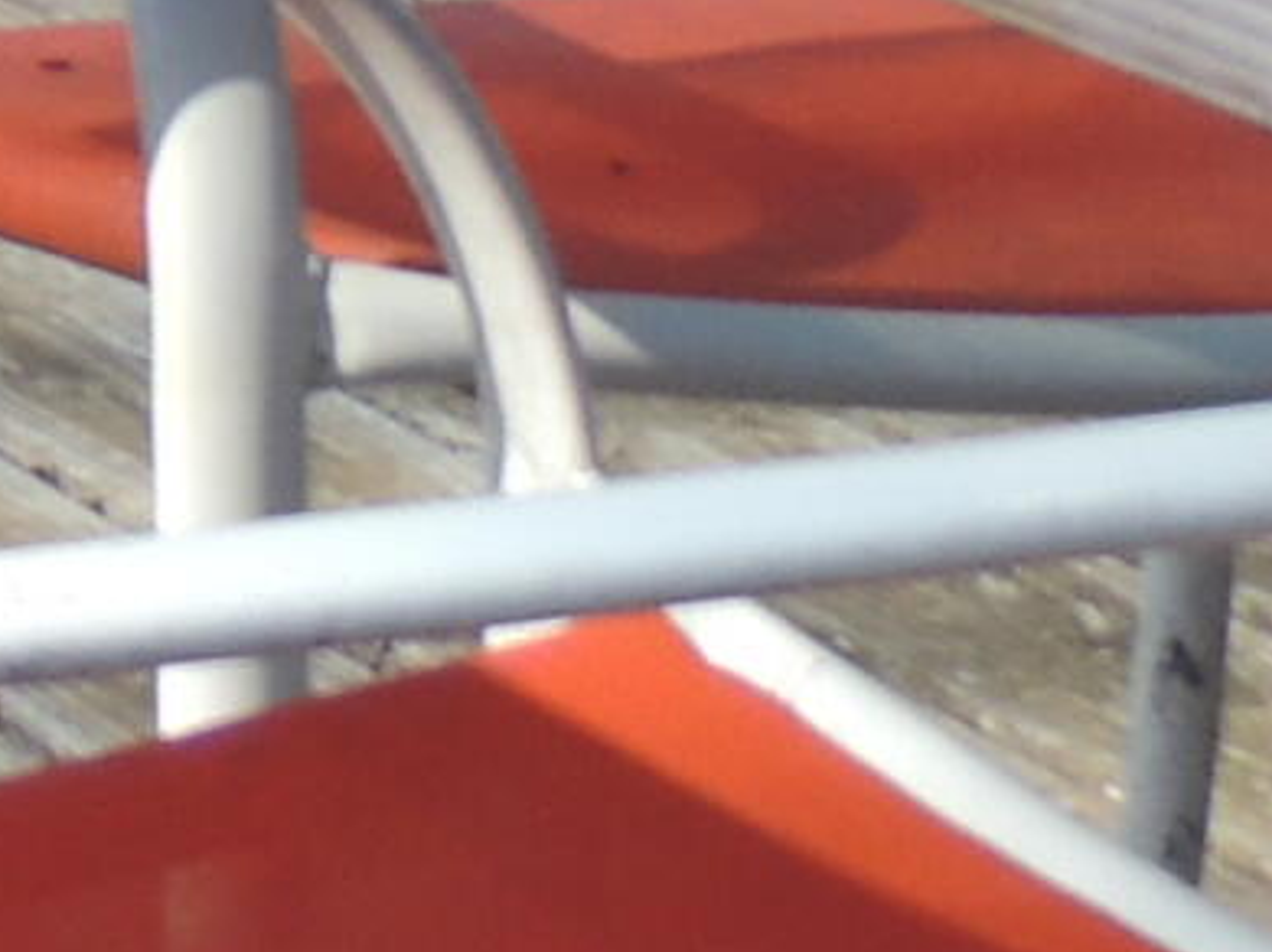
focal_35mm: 362
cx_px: -2019
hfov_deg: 5.3
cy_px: -2129
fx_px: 13294
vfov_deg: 4.0
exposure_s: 1/320
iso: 100
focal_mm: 8.3
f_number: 3.5
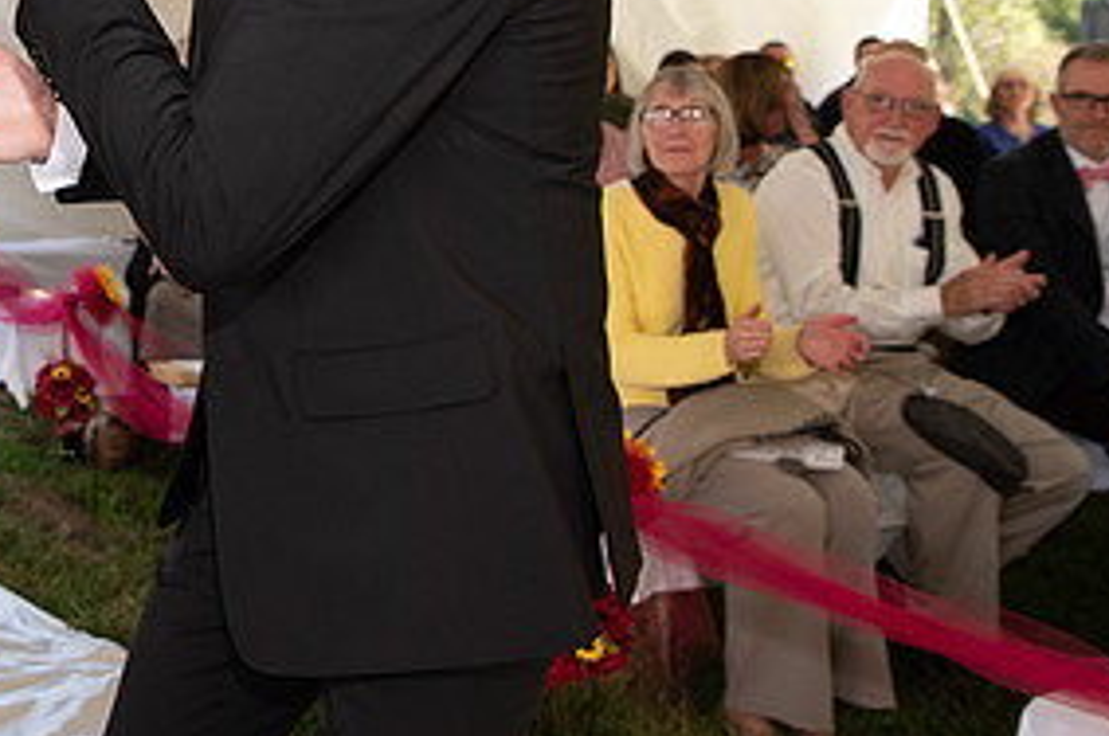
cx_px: -6
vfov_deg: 24.7
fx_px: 1631
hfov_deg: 34.1
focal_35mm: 53
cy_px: 80
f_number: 3.2
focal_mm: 24
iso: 320
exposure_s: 1/200
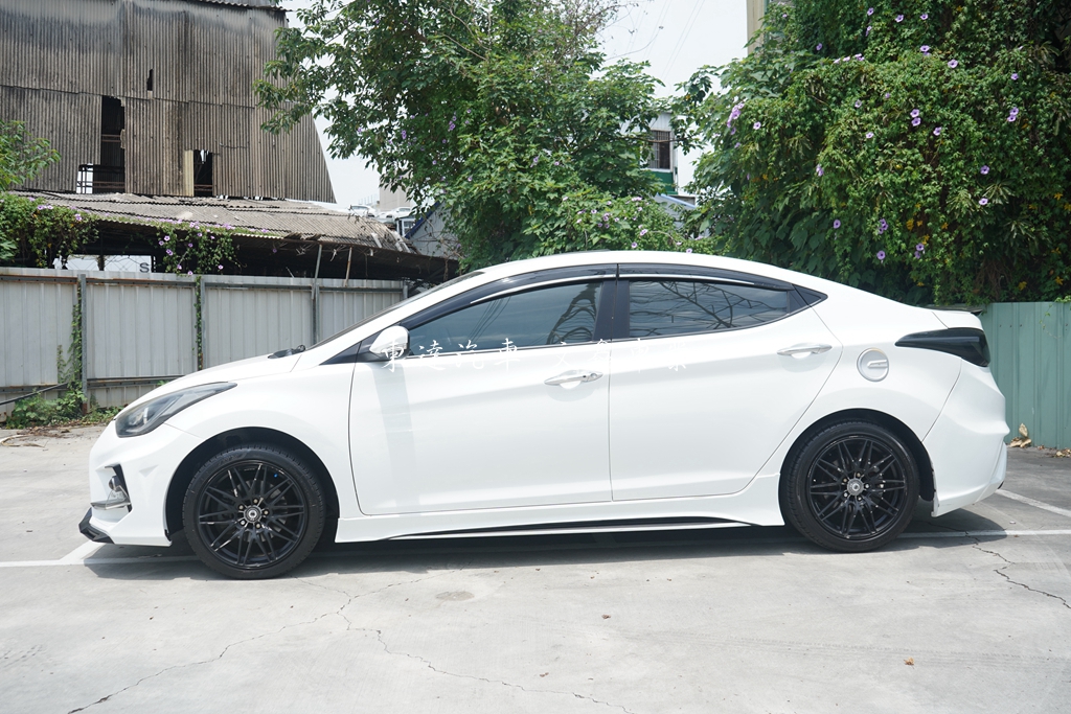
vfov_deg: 38.9
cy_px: 357
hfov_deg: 55.8
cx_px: 536
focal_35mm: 34
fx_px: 1012
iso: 100
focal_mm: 34
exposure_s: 1/160
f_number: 8
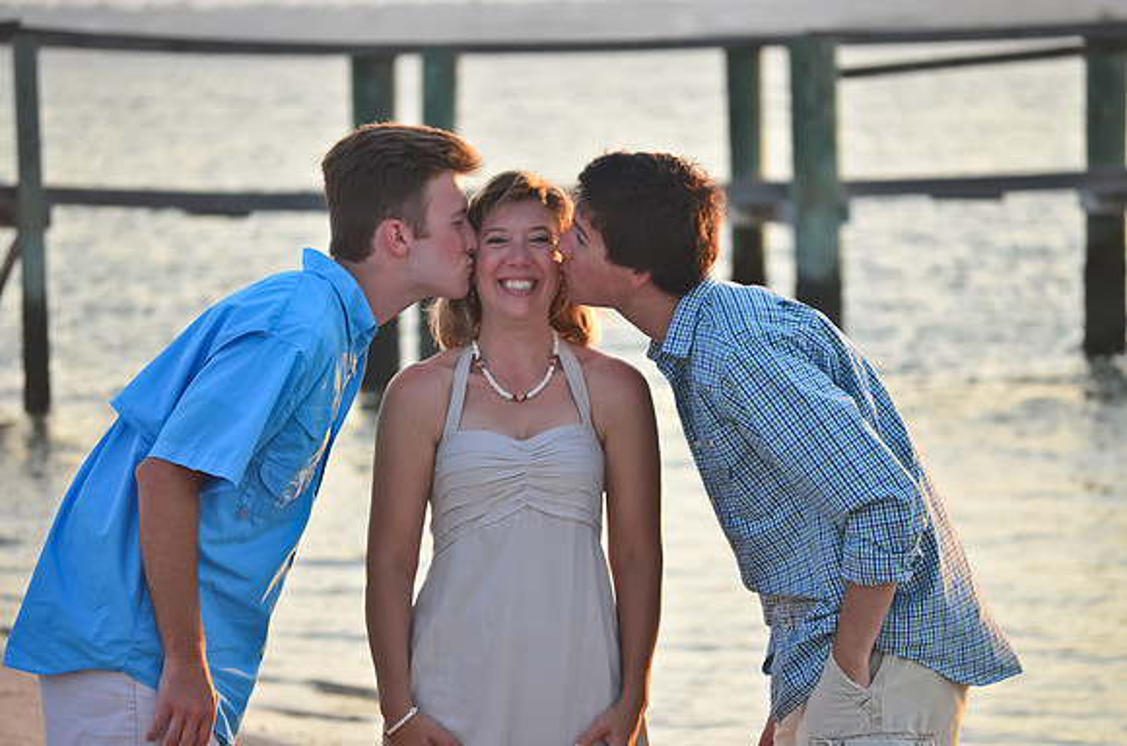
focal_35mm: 225
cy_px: 373
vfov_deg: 6.1
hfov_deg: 9.2
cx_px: 564
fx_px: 7028
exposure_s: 1/160
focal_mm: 150
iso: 200
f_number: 6.3
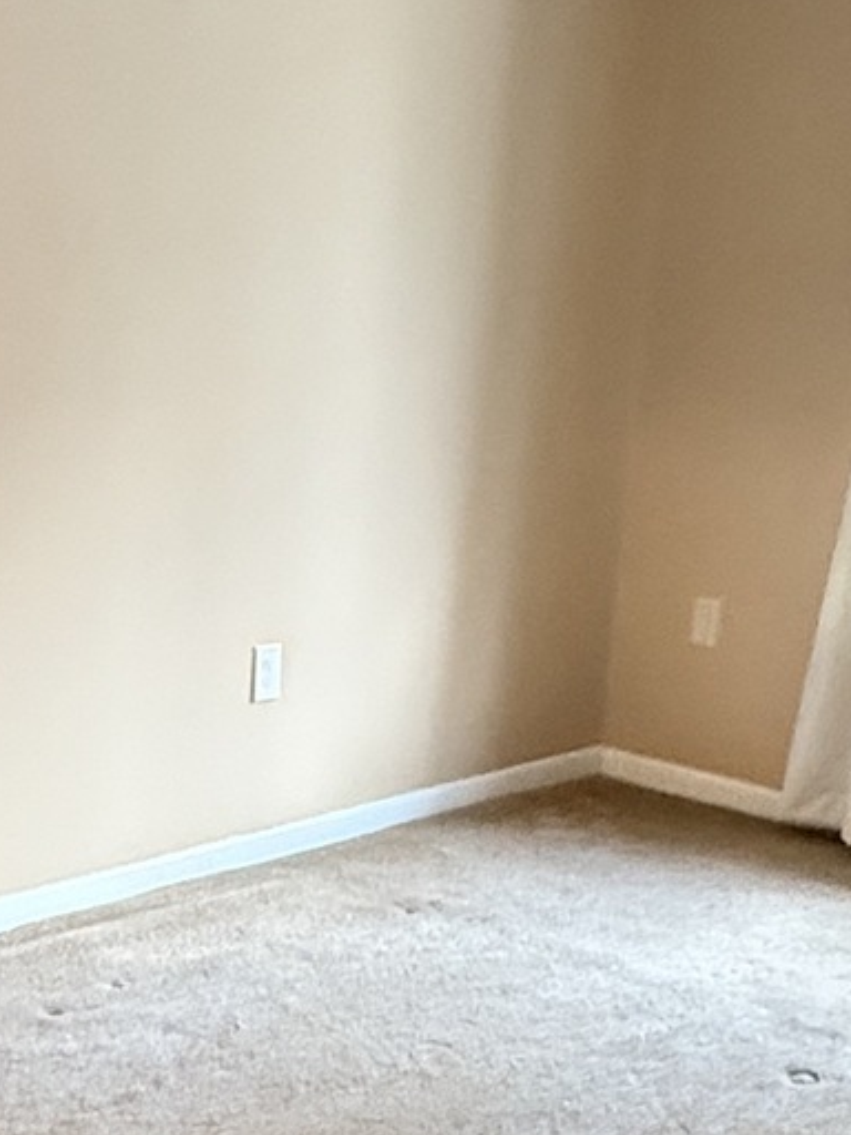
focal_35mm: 63
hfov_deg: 23.0
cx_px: 182
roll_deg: -0.8
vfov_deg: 28.6
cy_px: 1162
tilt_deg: -25.9
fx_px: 2065
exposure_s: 1/60
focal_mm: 2.22
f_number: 2.2
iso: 1000
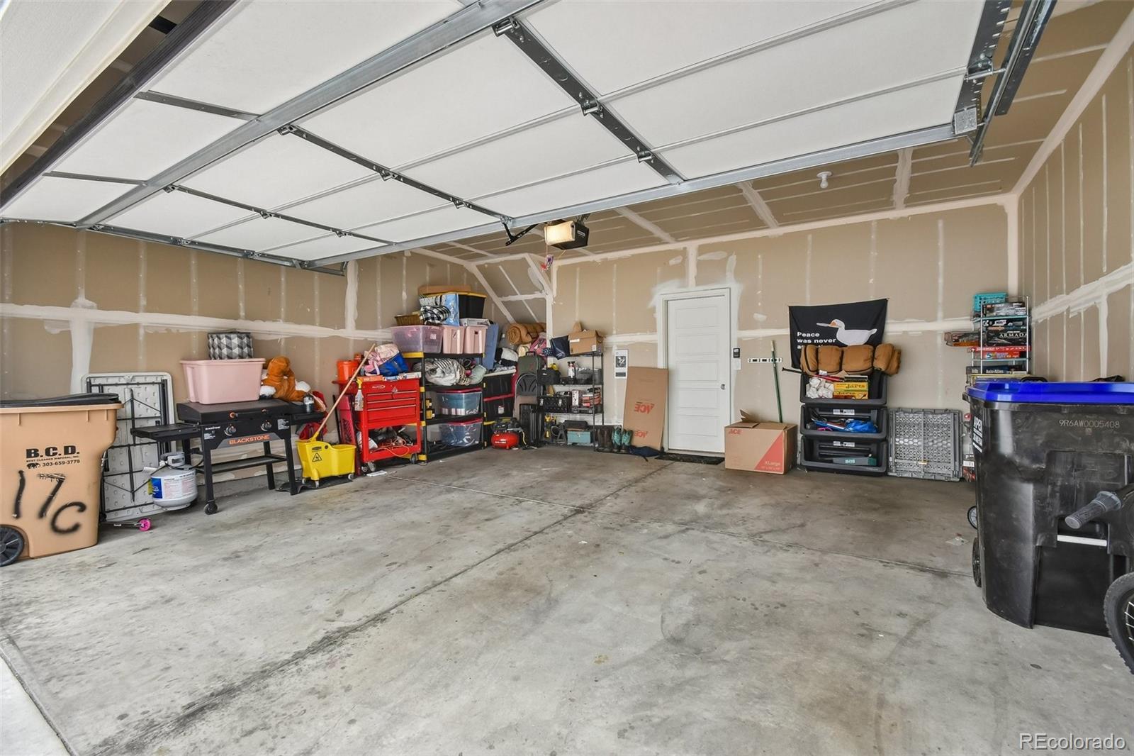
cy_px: 378
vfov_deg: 77.3
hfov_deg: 100.4
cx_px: 567
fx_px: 472
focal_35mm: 15
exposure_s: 1/60
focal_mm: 10
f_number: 11
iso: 400
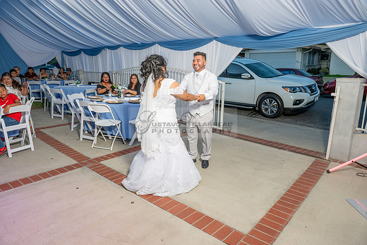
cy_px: 122
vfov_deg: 53.2
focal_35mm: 24
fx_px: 245
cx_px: 184
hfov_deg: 73.7
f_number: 4.5
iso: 250
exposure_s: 1/160
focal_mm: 24
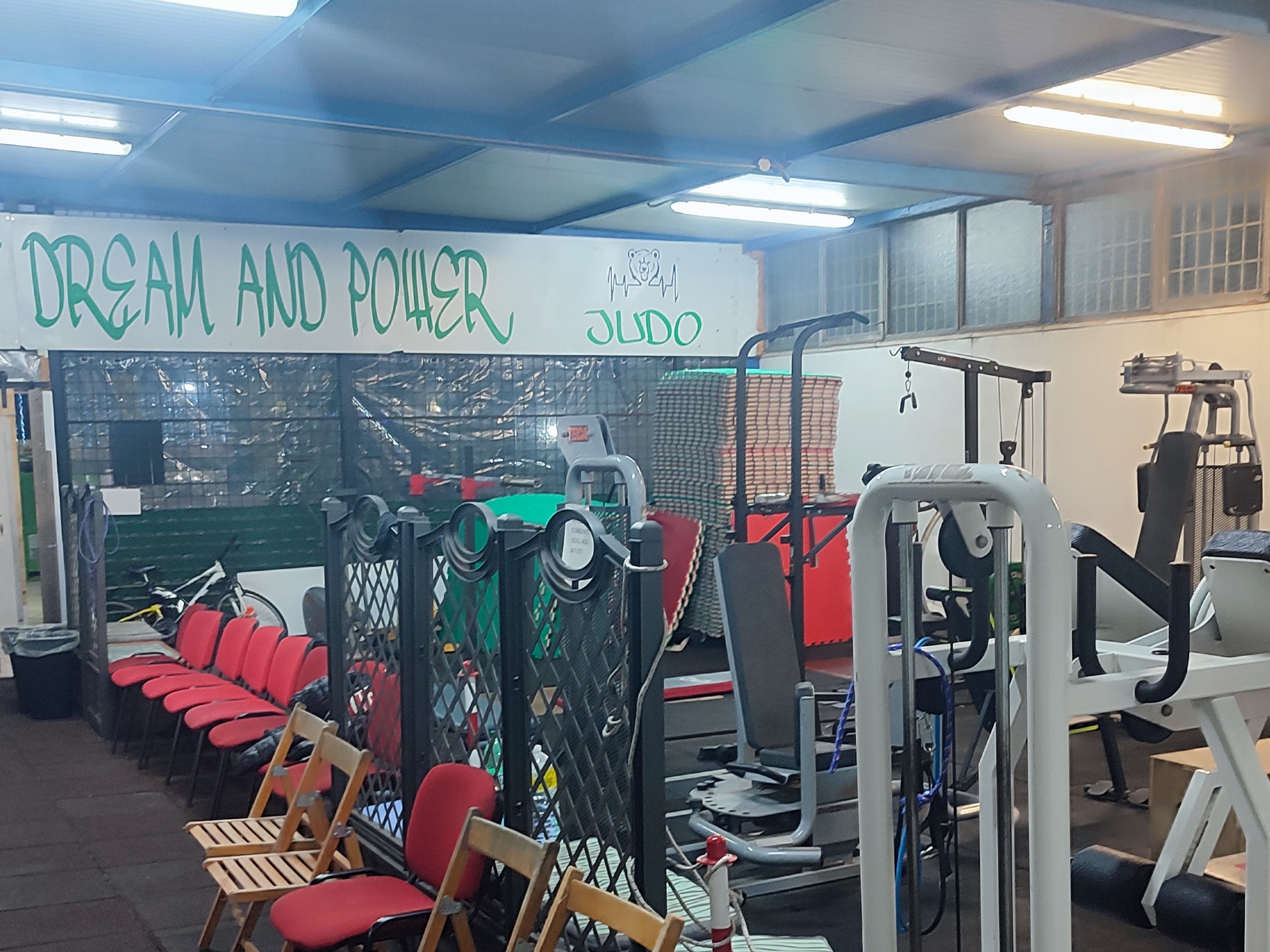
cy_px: 680
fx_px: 1577
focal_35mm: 43
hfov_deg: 43.8
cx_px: 659
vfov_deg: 33.1
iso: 248
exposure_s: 1/20
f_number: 1.89
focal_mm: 5.89
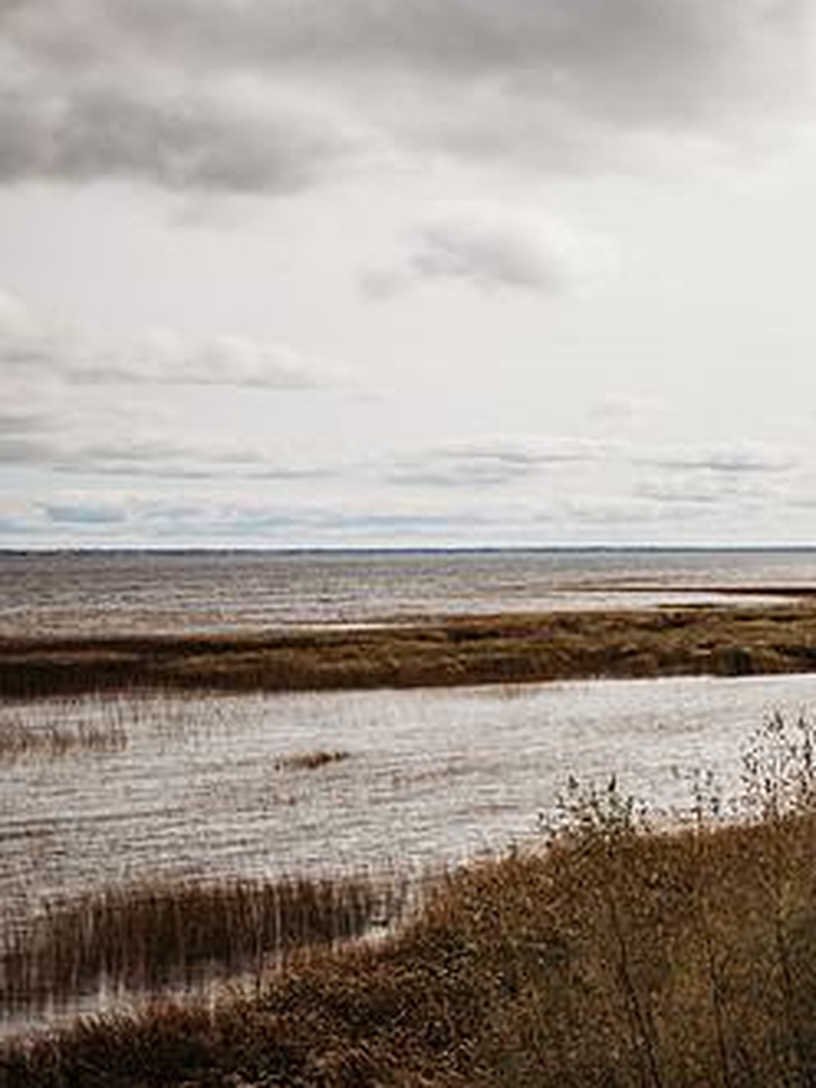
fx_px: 1856
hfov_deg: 23.1
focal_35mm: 59
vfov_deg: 32.7
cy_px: 495
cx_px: 928
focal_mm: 35
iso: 80
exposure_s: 1/1000
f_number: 2.8
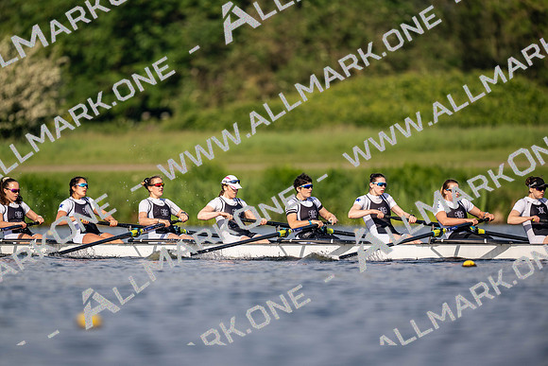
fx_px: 9135
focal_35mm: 600
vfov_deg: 2.3
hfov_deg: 3.4
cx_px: 274
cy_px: 183
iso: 220
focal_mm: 600
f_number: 4
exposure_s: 1/2500
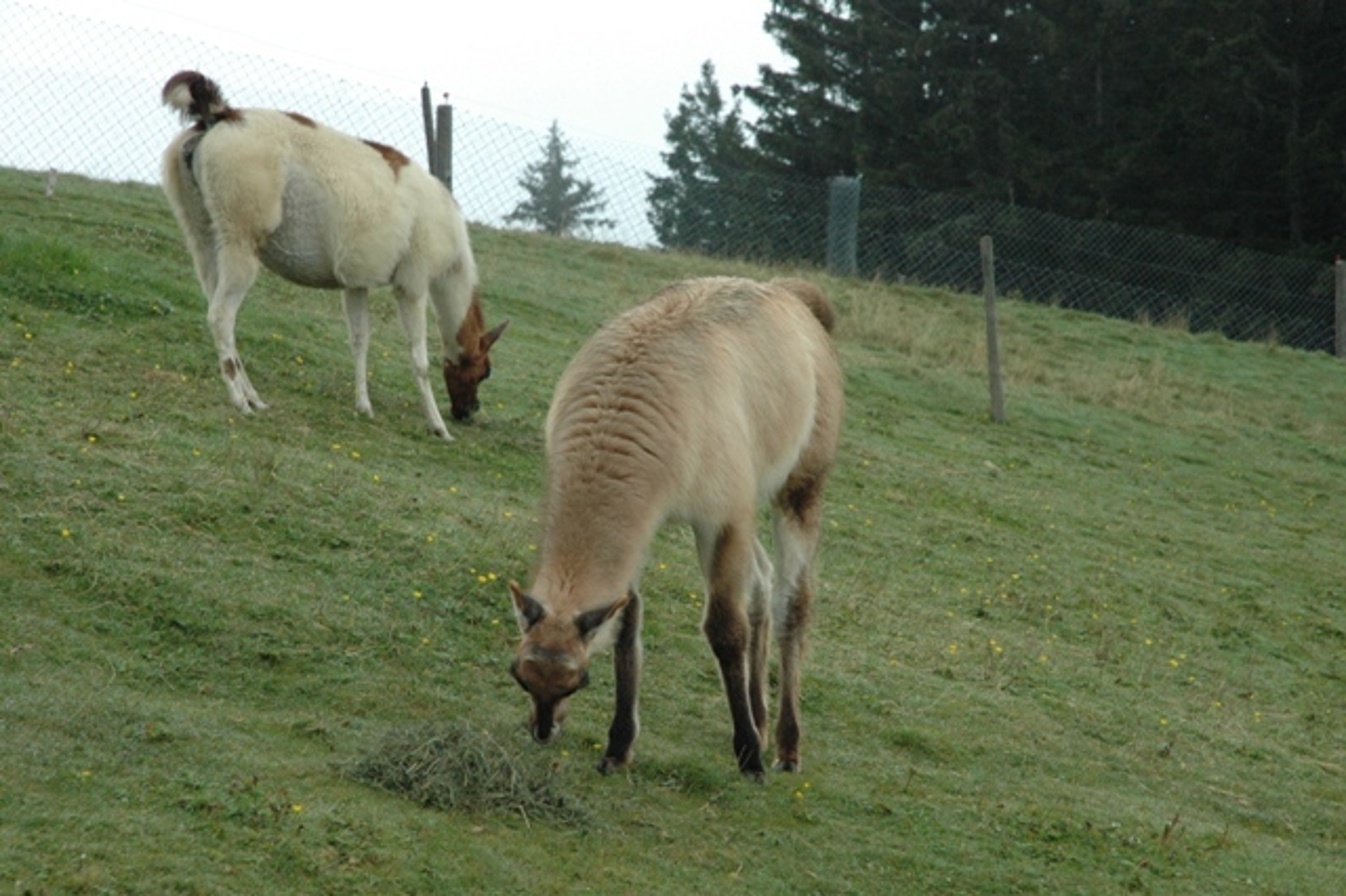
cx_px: 673
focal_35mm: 105
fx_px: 3924
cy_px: 448
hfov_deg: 19.5
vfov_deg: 13.0
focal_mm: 70
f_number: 9
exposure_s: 1/320
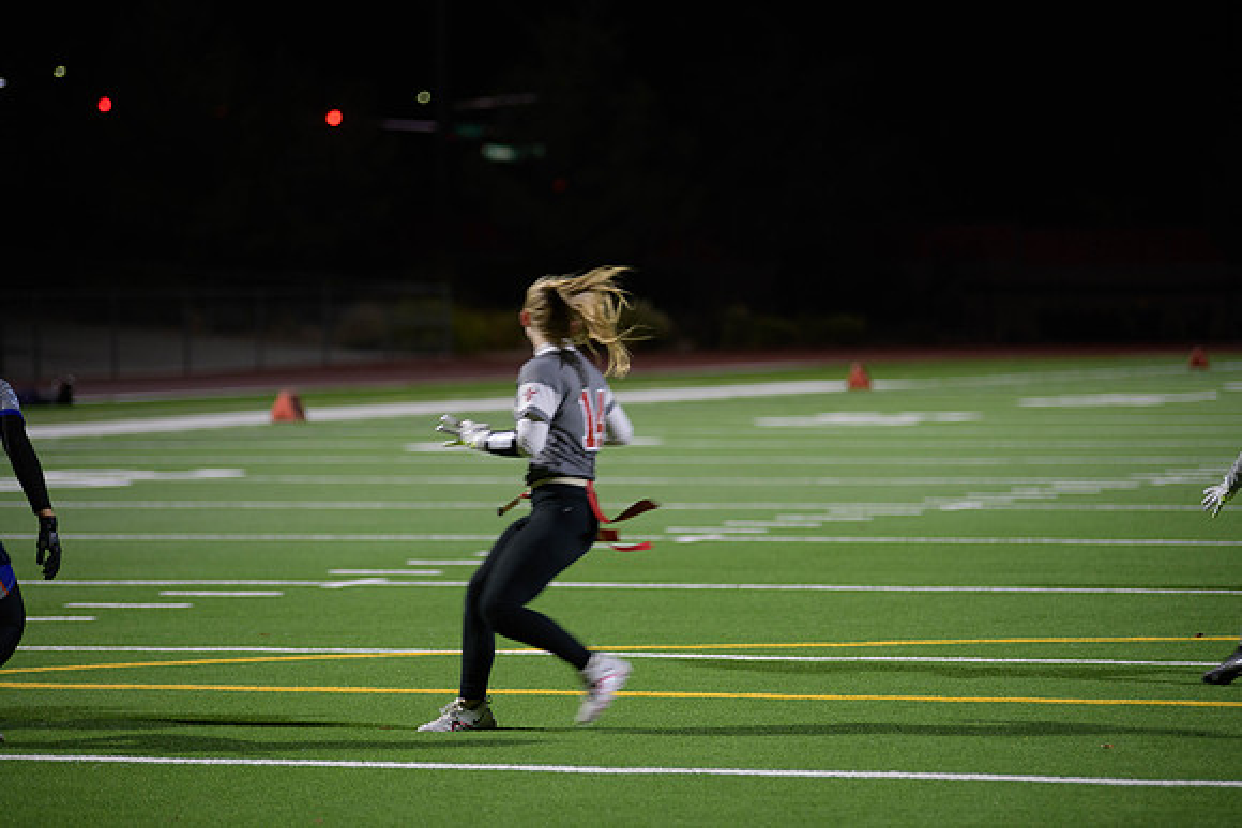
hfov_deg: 13.7
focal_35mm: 150
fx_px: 5176
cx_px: 621
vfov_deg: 9.2
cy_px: 414
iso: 900
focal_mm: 150
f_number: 2.8
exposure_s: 1/200
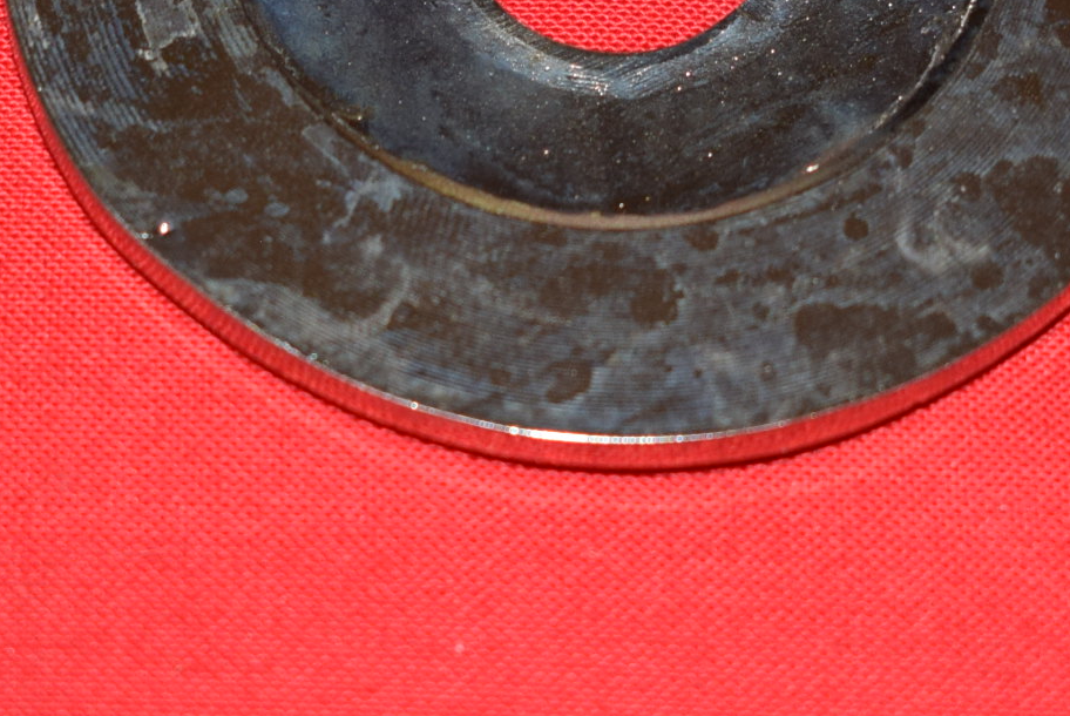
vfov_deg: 7.3
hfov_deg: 11.0
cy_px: 81
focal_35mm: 187
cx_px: 576
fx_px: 5563
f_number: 5
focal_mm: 38
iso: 400
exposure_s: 1/200
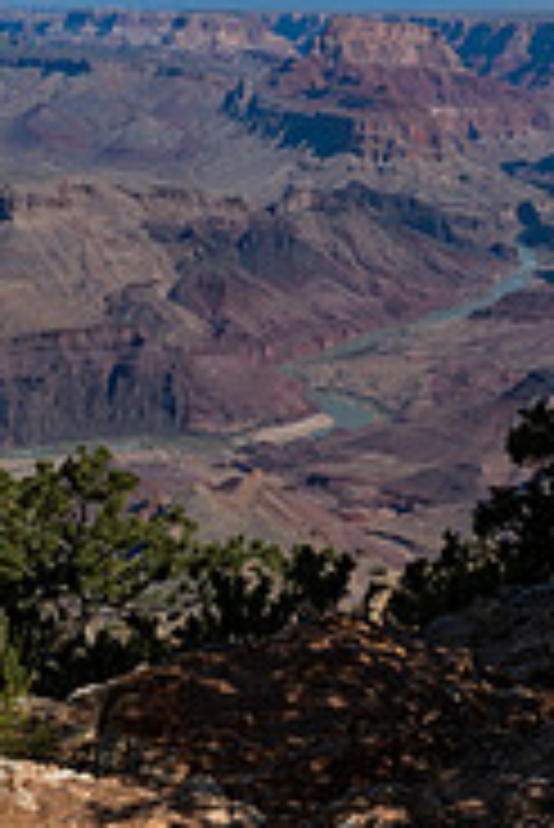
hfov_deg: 15.4
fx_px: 2027
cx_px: 473
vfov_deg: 22.0
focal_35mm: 88
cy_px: -54
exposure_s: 1/250
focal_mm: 24
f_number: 16
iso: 140
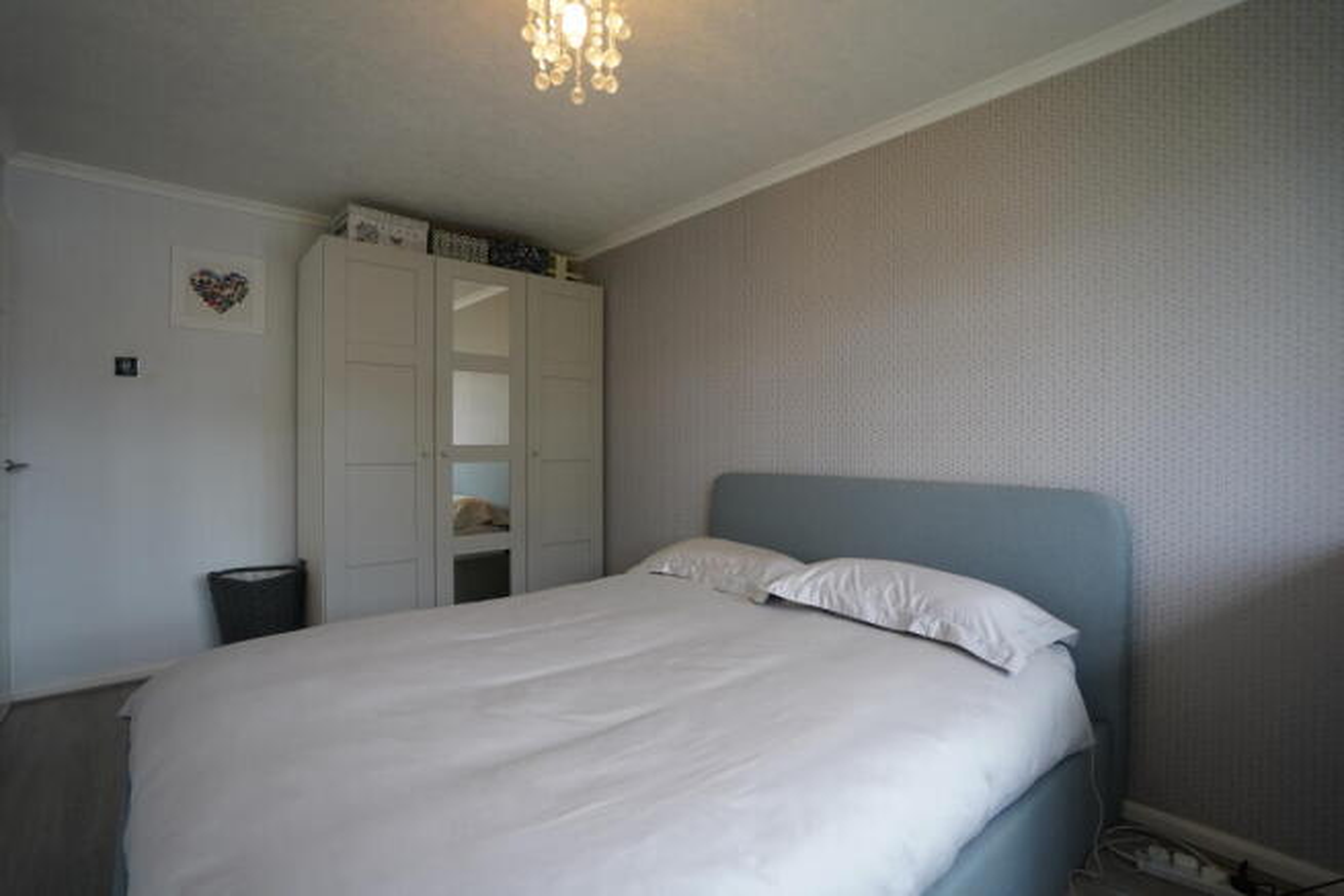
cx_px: 672
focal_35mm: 16
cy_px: 448
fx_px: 597
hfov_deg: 96.7
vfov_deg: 73.8
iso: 640
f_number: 4
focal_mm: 16
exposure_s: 1/160
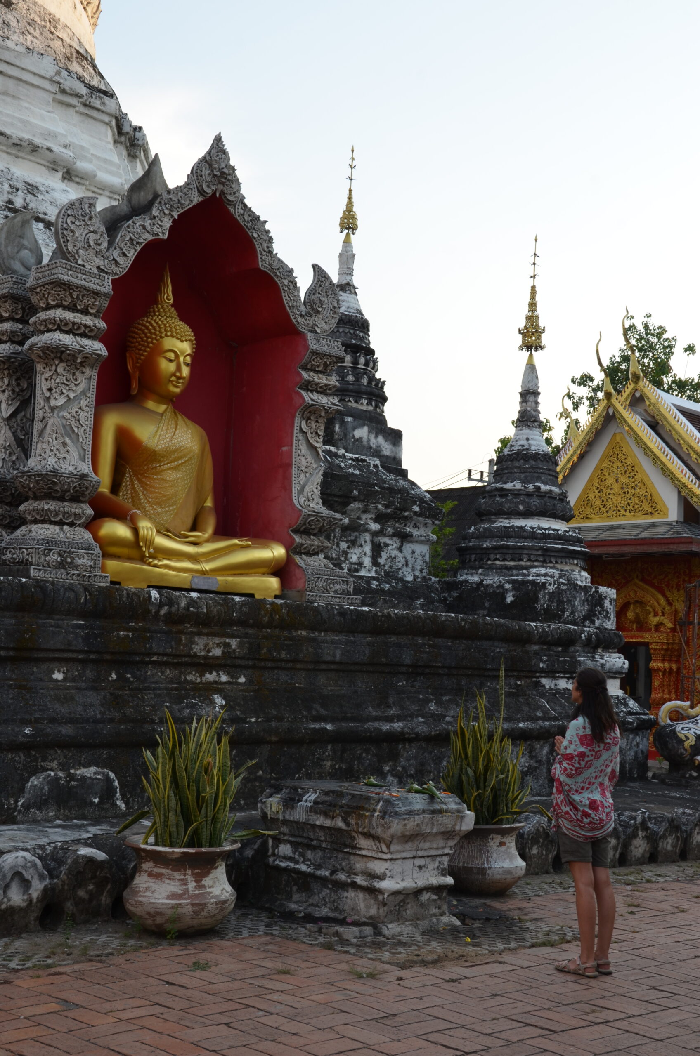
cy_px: 528
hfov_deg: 26.4
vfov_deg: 39.0
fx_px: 1494
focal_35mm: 51
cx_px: 350
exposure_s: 1/80
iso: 200
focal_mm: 34
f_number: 10
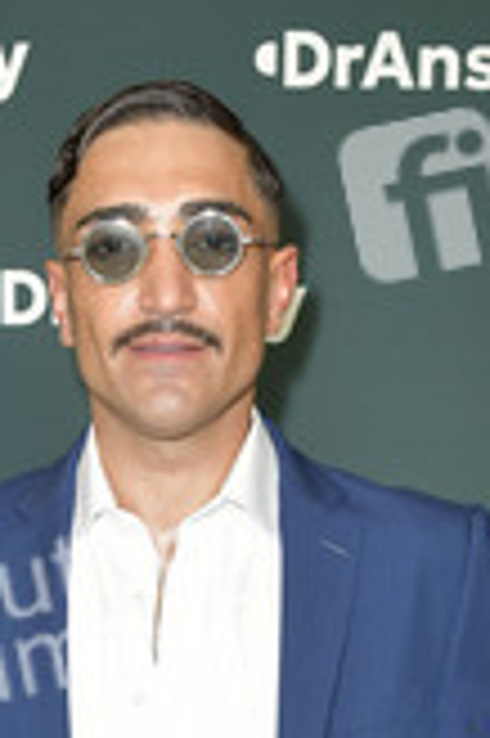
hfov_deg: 17.4
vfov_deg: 24.0
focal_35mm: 78
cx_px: 162
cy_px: 850
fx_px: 1596
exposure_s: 1/250
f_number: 6.3
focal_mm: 32
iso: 1250
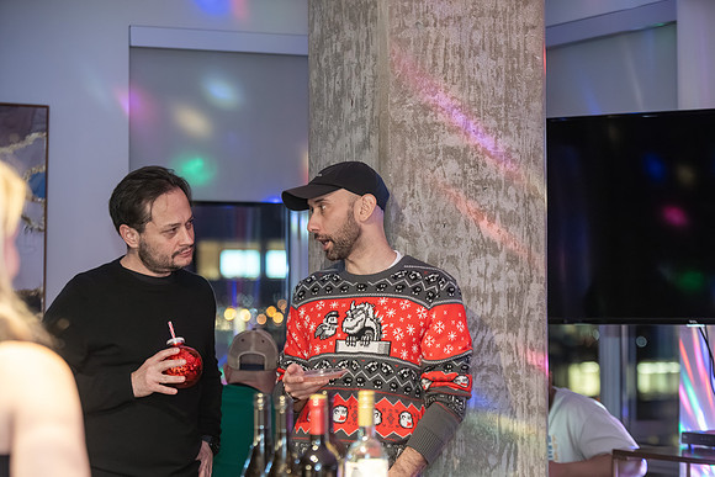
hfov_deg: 21.9
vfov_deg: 14.7
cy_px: 239
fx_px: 1847
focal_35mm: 93
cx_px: 364
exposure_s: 1/100
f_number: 3.2
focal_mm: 90
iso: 2500
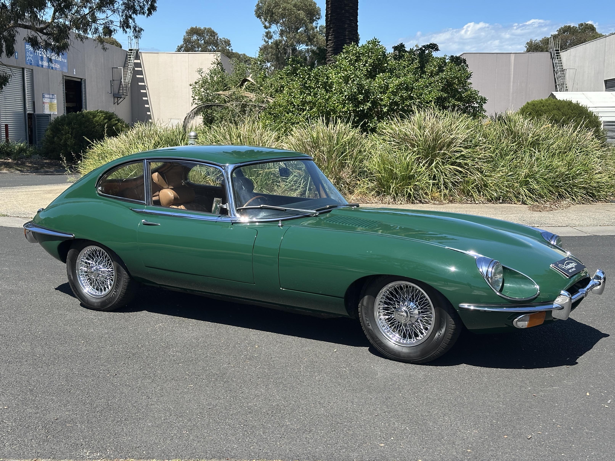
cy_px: 230
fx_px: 853
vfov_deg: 30.3
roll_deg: -0.5
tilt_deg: -6.3
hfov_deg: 39.7
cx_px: 308
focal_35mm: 48
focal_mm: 6.86
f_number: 1.78
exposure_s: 1/2252
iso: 64
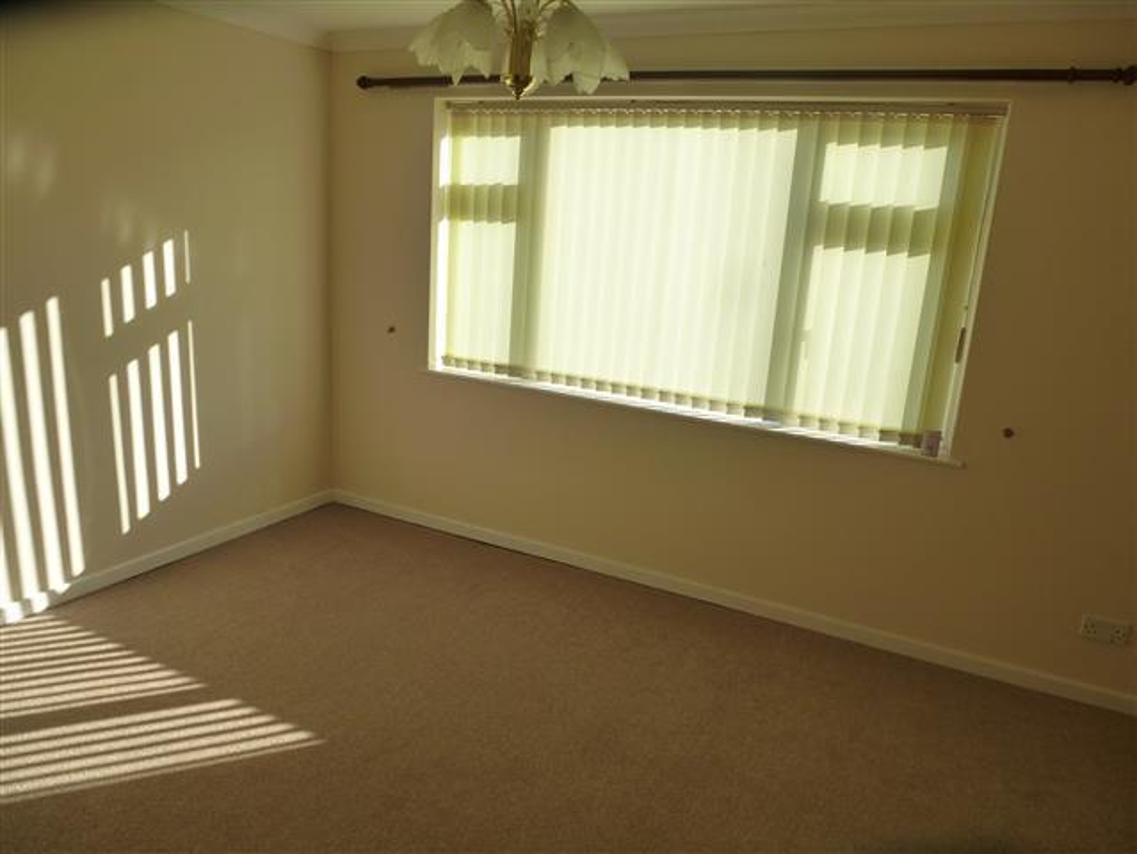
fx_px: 789
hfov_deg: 71.6
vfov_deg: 56.9
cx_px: 568
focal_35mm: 24
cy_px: 427
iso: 160
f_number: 4
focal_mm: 4.3
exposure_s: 1/400
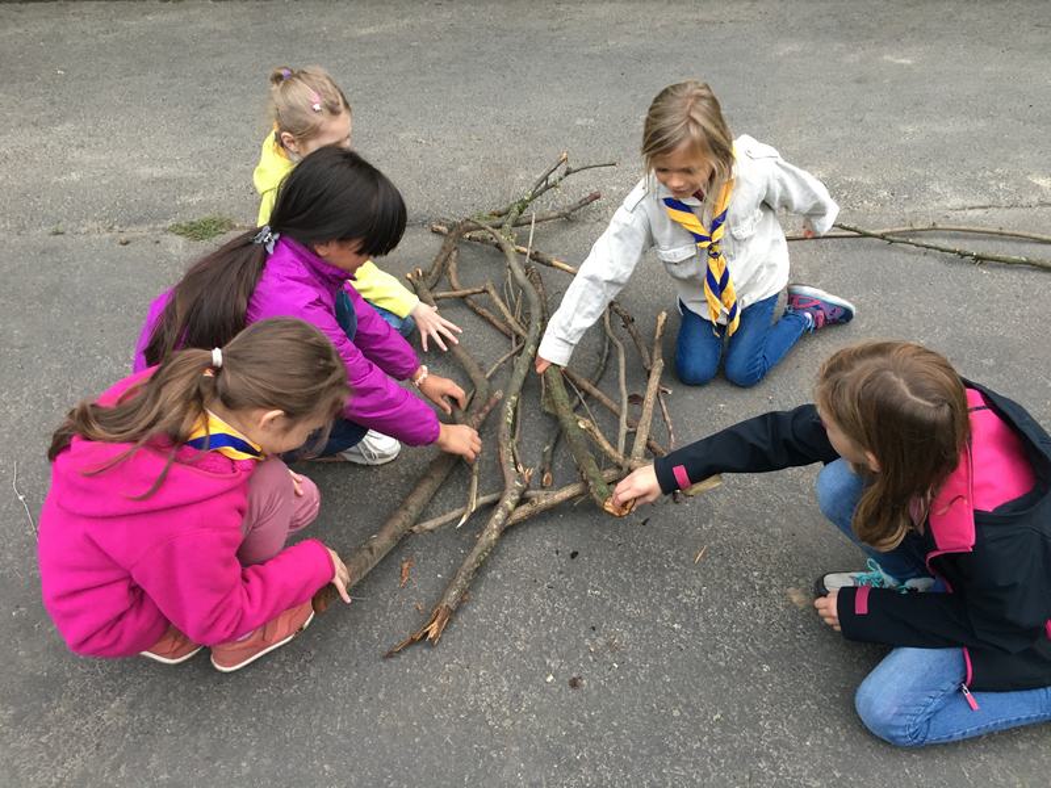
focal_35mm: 29
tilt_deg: -39.1
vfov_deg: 48.2
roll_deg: +3.0
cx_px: 526
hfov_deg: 61.7
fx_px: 880
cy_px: 394
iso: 125
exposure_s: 1/33
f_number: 2.2
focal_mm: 4.15
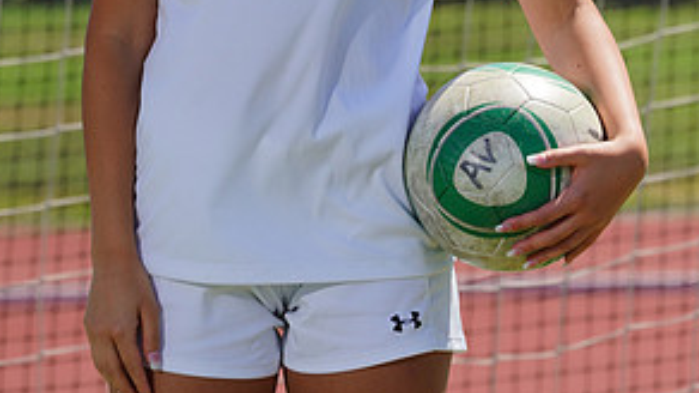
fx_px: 15193
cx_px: 388
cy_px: -163
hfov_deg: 2.6
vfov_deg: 1.5
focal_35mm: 820
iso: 200
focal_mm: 394
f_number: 13
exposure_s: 1/250
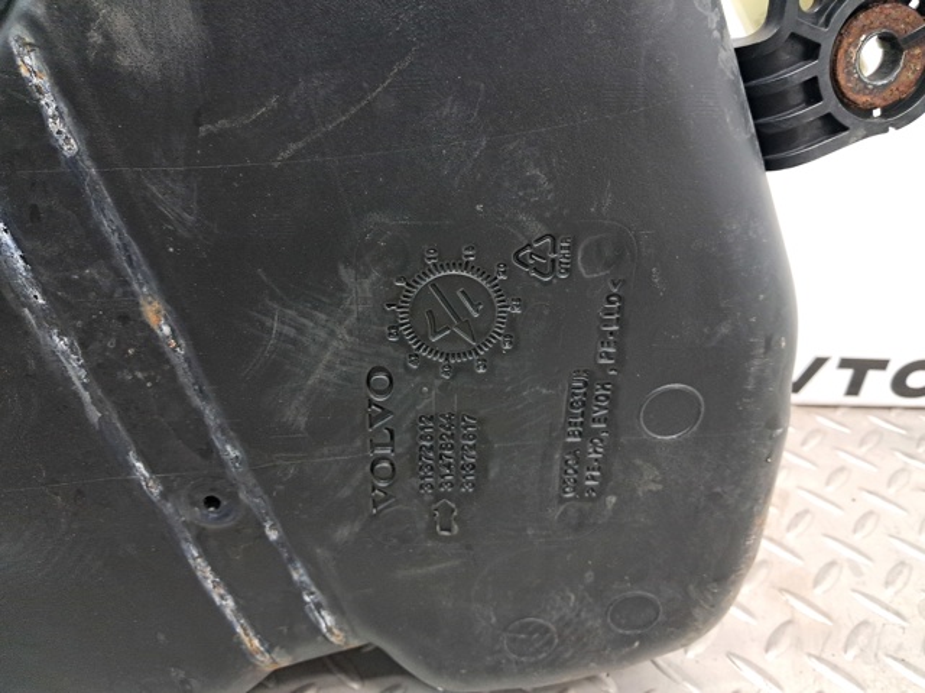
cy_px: 346
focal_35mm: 27
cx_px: 462
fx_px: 721
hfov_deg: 65.4
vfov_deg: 51.3
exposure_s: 1/50
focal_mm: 4
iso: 400
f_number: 1.8
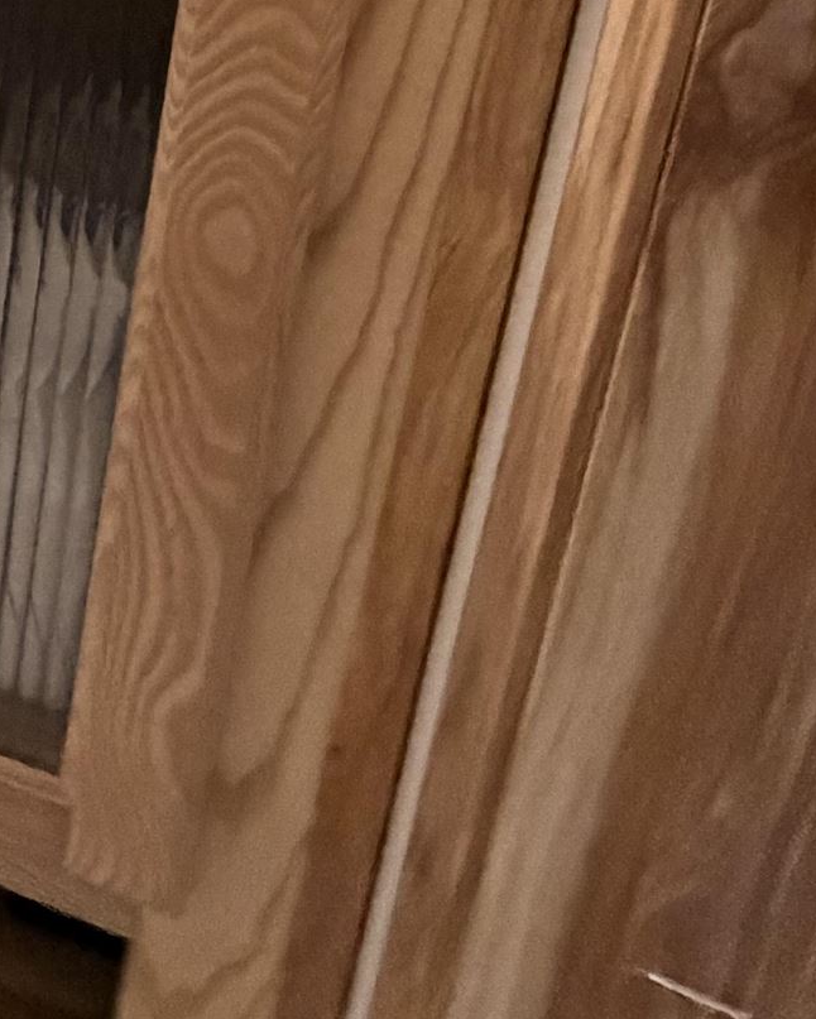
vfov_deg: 30.2
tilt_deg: -15.8
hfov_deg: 17.8
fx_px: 1569
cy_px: -231
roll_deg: +3.5
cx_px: -897
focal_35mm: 52
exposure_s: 1/60
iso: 640
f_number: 2.2
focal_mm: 2.22
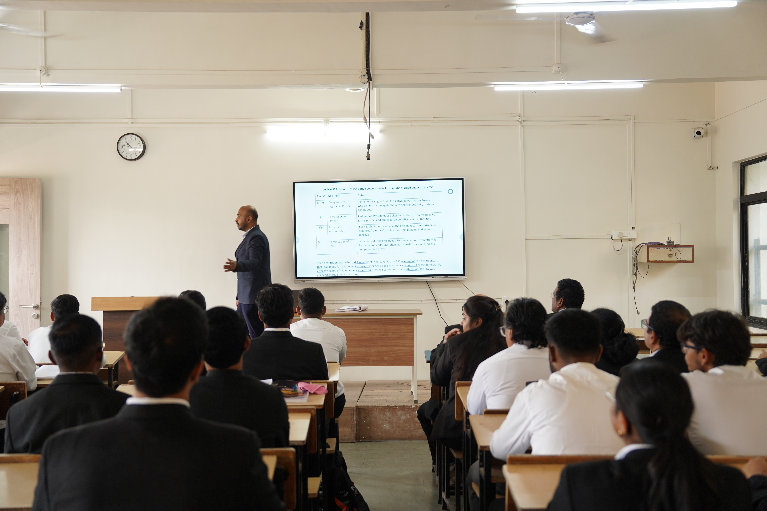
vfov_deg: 33.4
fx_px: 852
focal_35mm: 40
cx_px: 384
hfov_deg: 48.5
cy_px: 256
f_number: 2.8
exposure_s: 1/100
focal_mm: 40
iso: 500
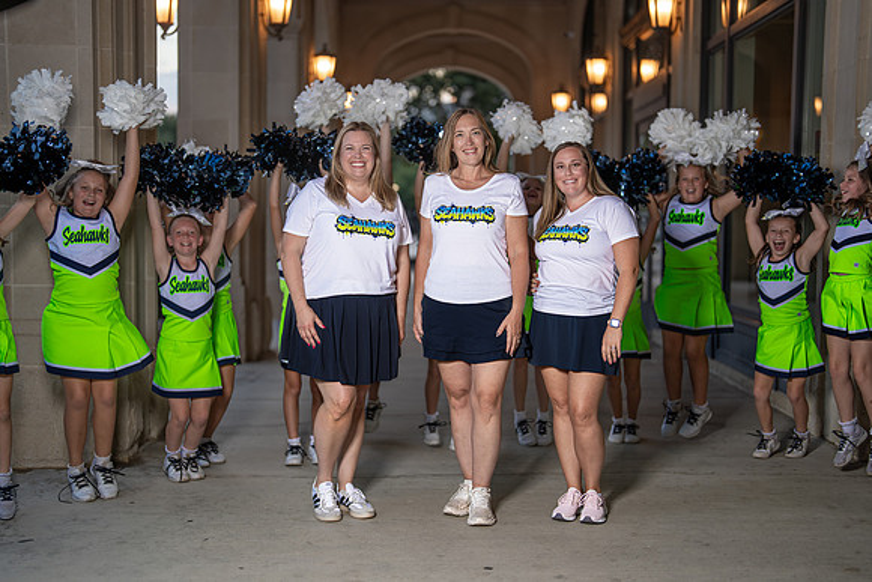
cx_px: 430
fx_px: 1243
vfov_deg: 26.4
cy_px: 291
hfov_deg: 38.7
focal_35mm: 51
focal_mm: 50
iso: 100
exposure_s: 1/400
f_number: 1.2
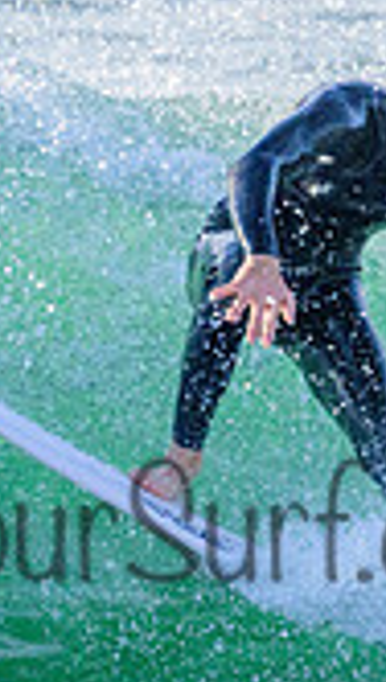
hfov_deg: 0.4
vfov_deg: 0.7
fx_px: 52918
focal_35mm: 2923
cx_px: 308
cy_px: 487
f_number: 11
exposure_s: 1/2000
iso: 2000
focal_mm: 800
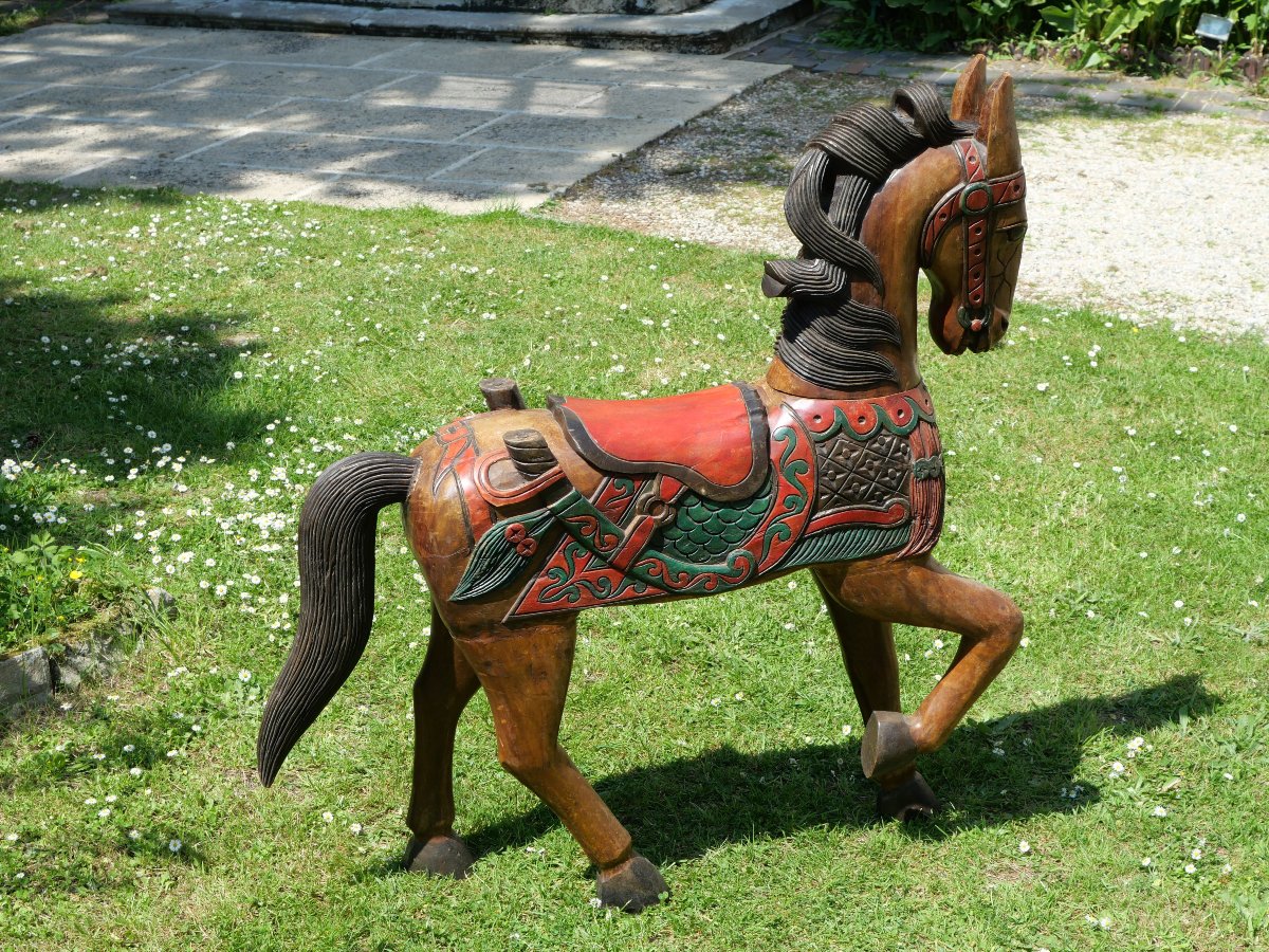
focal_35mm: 60
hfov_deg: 32.2
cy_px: 476
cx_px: 634
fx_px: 2200
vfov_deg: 24.4
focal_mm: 30
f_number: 6.3
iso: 200
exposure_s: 1/400
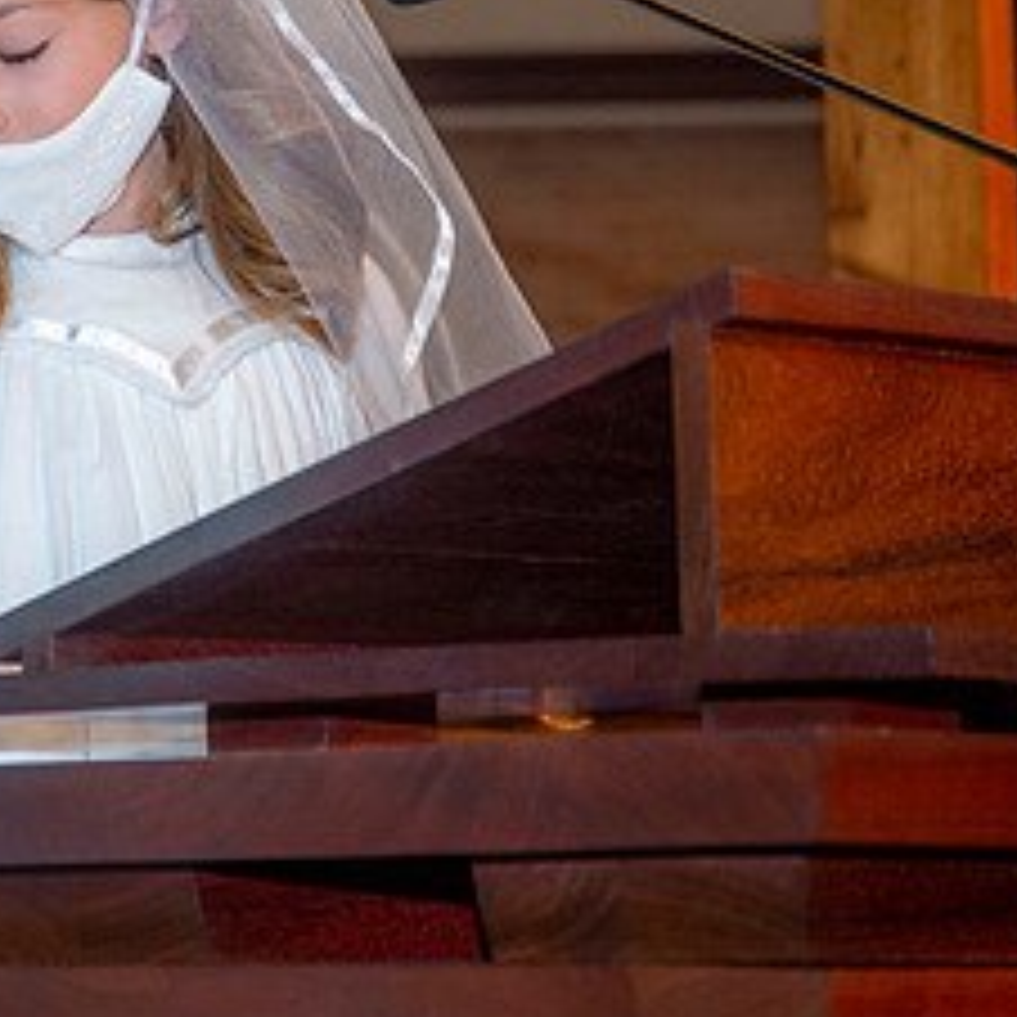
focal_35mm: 185
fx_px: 6149
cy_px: 180
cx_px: 153
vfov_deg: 9.4
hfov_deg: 9.4
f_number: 5.6
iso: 1600
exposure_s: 1/200
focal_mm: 85
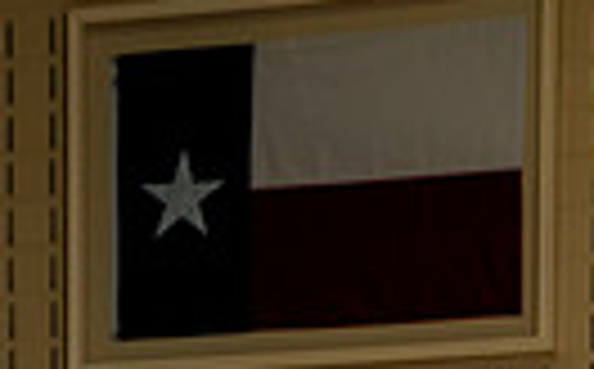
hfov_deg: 9.7
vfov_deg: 5.8
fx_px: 3491
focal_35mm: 216
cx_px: 328
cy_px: 918
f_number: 5.6
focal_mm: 62
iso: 400
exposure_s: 1/250
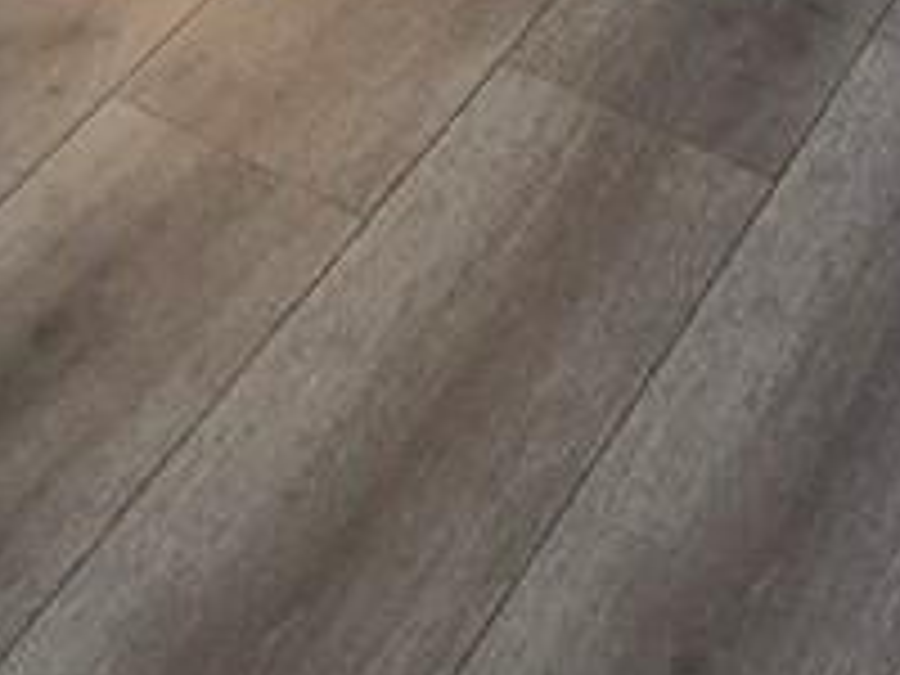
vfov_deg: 10.1
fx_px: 2704
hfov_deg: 14.4
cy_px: -1395
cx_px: -1094
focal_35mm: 104
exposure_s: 1/60
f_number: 2.2
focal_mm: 2.2
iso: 160
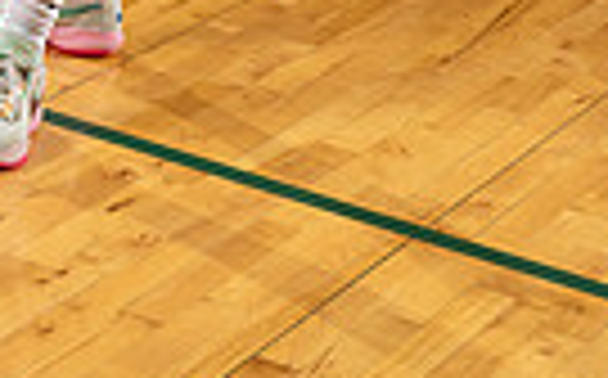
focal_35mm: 194
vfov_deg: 6.5
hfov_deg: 10.8
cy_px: -490
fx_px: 3211
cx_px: 54
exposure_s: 1/250
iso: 250
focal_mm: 57
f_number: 4
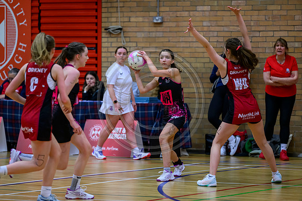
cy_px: 100
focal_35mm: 200
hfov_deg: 10.3
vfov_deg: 6.9
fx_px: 1678
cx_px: 151
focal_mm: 200
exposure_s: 1/800
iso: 4000
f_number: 3.2
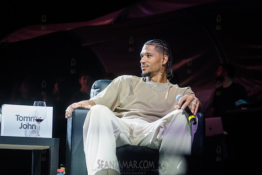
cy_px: 83
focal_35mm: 113
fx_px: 819
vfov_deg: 12.2
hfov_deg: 18.2
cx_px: 133
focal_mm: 100
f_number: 4.5
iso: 5000
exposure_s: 1/1000
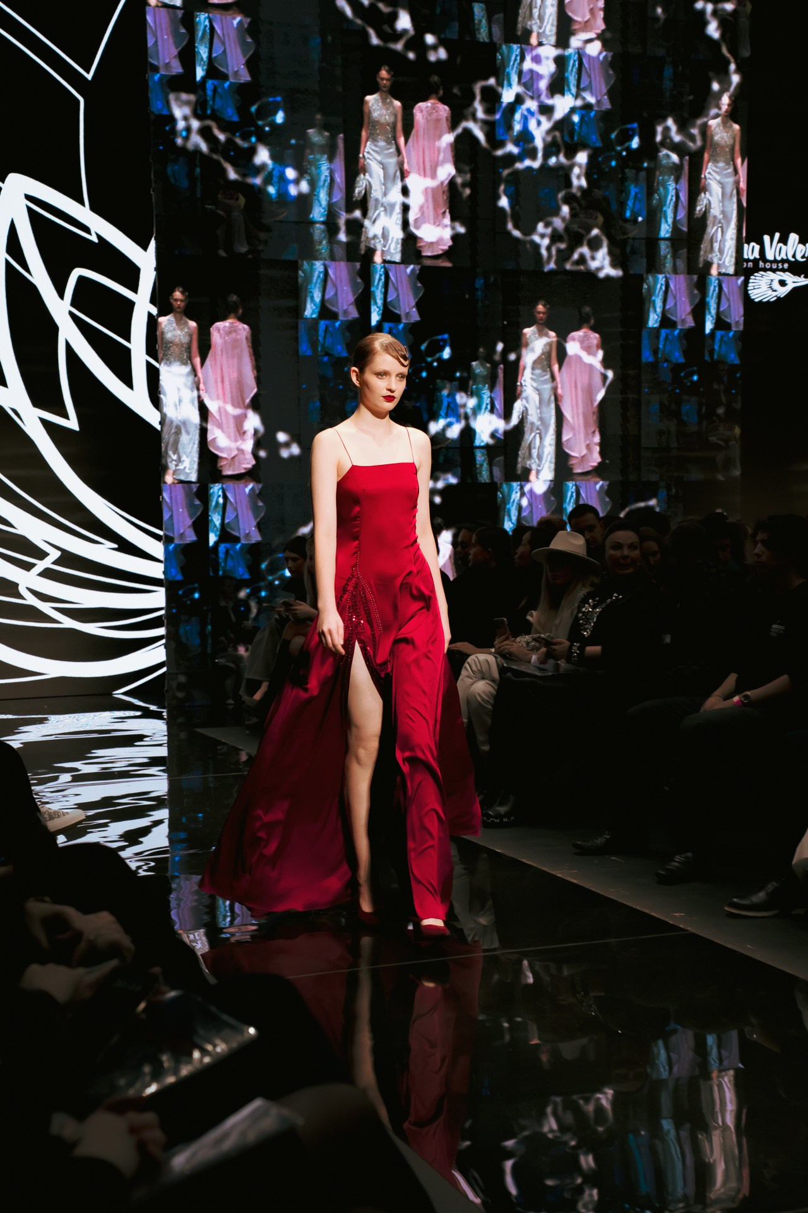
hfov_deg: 23.0
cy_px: 606
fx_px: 1986
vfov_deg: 33.9
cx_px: 404
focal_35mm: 59
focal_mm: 59
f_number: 5
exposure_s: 1/125
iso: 2000
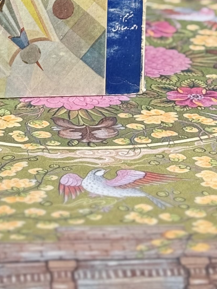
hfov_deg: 8.3
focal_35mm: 178
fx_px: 1488
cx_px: 43
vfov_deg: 10.5
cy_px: -222
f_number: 1.78
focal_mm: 6.76
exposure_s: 1/50
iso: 50
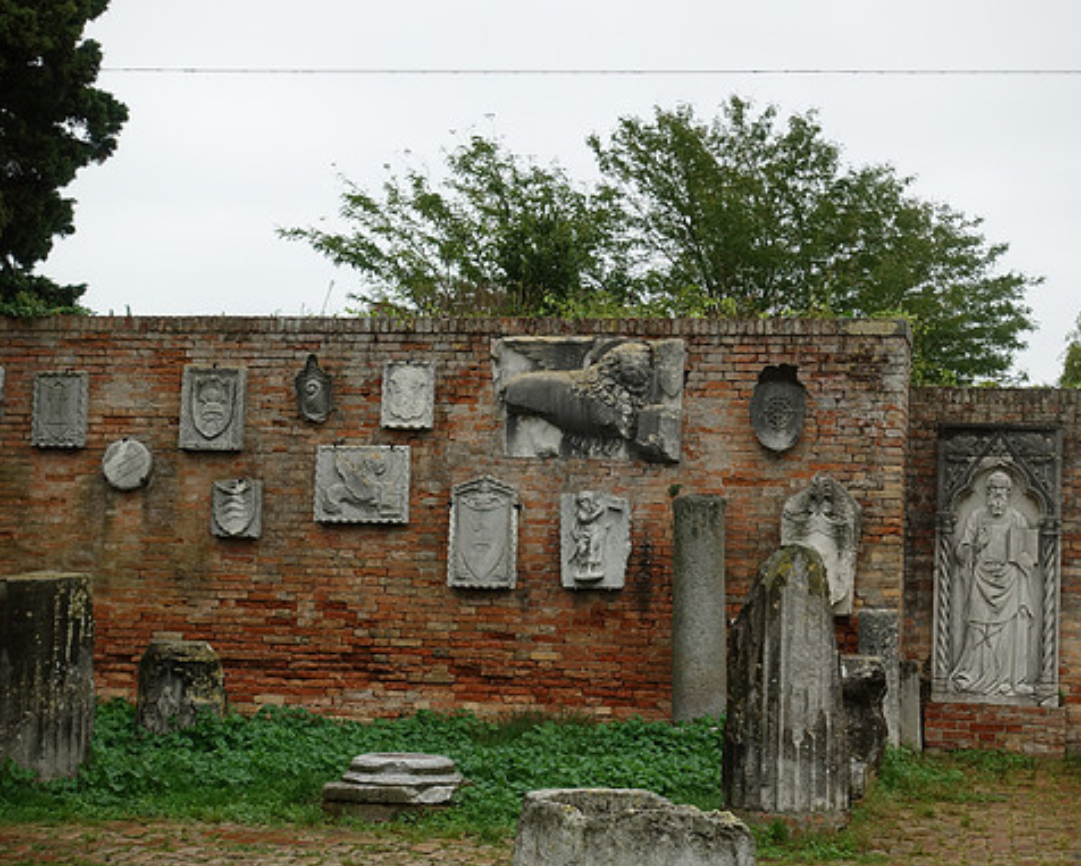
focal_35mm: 72
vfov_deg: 21.3
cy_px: 431
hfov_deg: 26.4
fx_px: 2304
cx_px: 561
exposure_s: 1/80
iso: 125
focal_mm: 23.14
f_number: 4.5
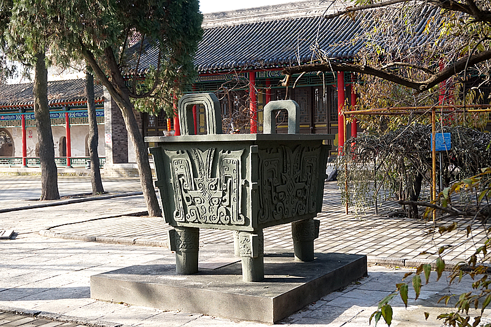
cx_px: 246
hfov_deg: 41.1
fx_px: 654
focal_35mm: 48
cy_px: 164
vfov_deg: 28.0
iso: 800
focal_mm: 32
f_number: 5.6
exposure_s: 1/640
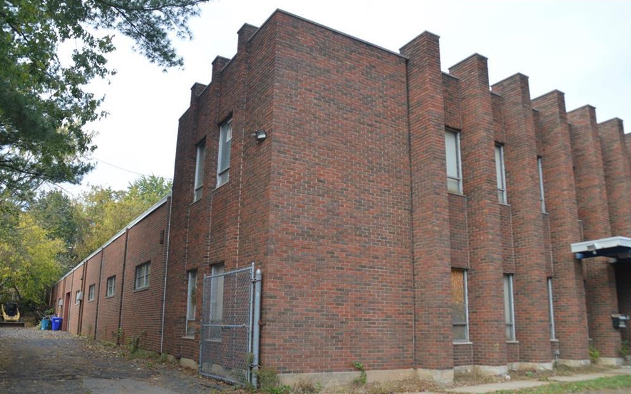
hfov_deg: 66.5
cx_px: 314
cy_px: 212
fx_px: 481
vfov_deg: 44.5
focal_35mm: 28
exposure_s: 1/160
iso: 100
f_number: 6.3
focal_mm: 18
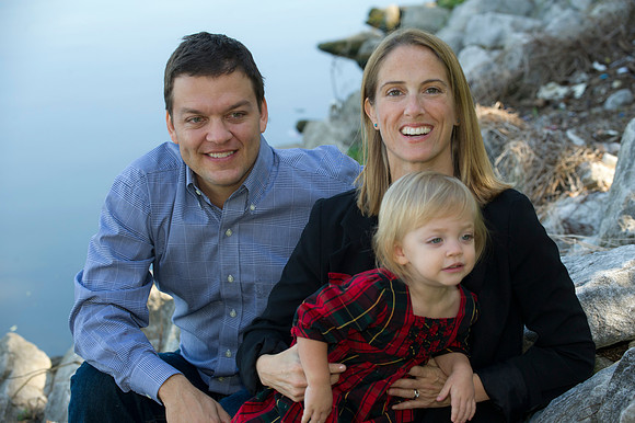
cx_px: 318
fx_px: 1798
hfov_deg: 20.0
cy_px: 212
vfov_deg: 13.4
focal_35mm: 102
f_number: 5
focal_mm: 102
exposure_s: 1/125
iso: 250
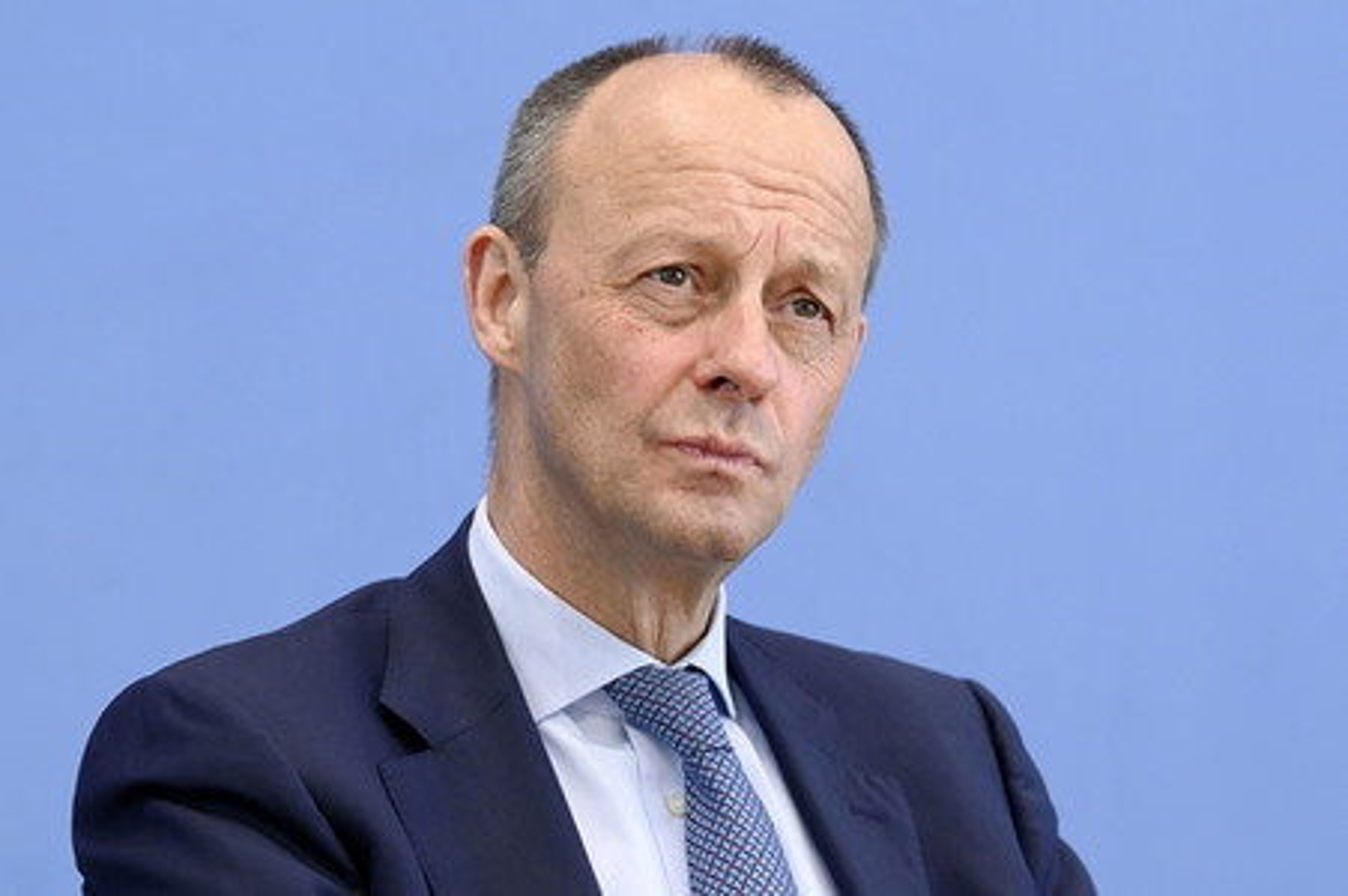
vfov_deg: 9.4
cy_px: 448
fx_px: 5425
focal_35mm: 145
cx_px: 674
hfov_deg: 14.2
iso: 2500
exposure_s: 1/400
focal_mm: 145
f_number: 5.6
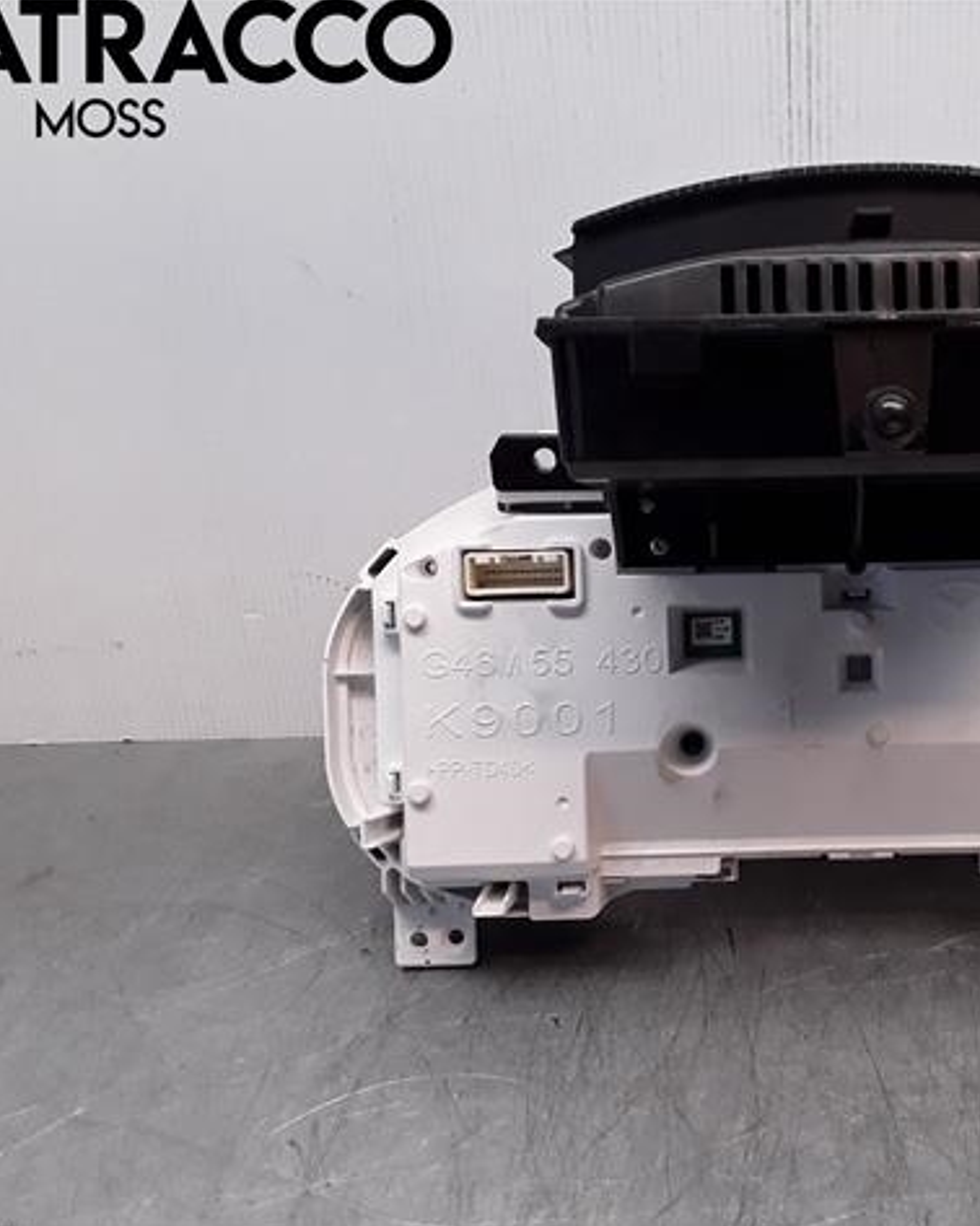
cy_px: 617
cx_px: 783
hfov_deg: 38.6
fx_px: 1342
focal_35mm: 37
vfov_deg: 49.1
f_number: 1.9
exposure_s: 1/161
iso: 100
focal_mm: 2.91
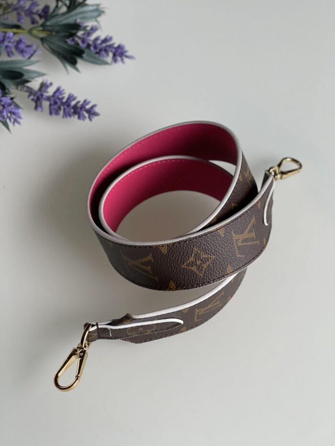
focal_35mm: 64
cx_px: 168
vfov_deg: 30.3
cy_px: 223
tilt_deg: -58.3
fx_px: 826
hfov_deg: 22.9
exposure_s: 1/121
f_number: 2.2
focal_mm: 7.5
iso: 160
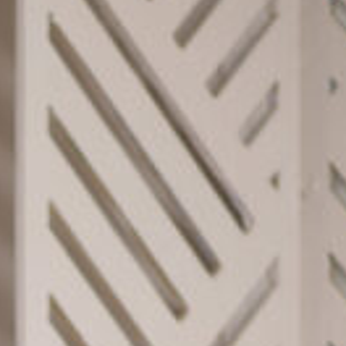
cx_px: -522
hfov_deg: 3.0
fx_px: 6480
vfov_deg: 3.0
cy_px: 1214
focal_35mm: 573
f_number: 2.8
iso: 80
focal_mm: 85
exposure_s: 1/160
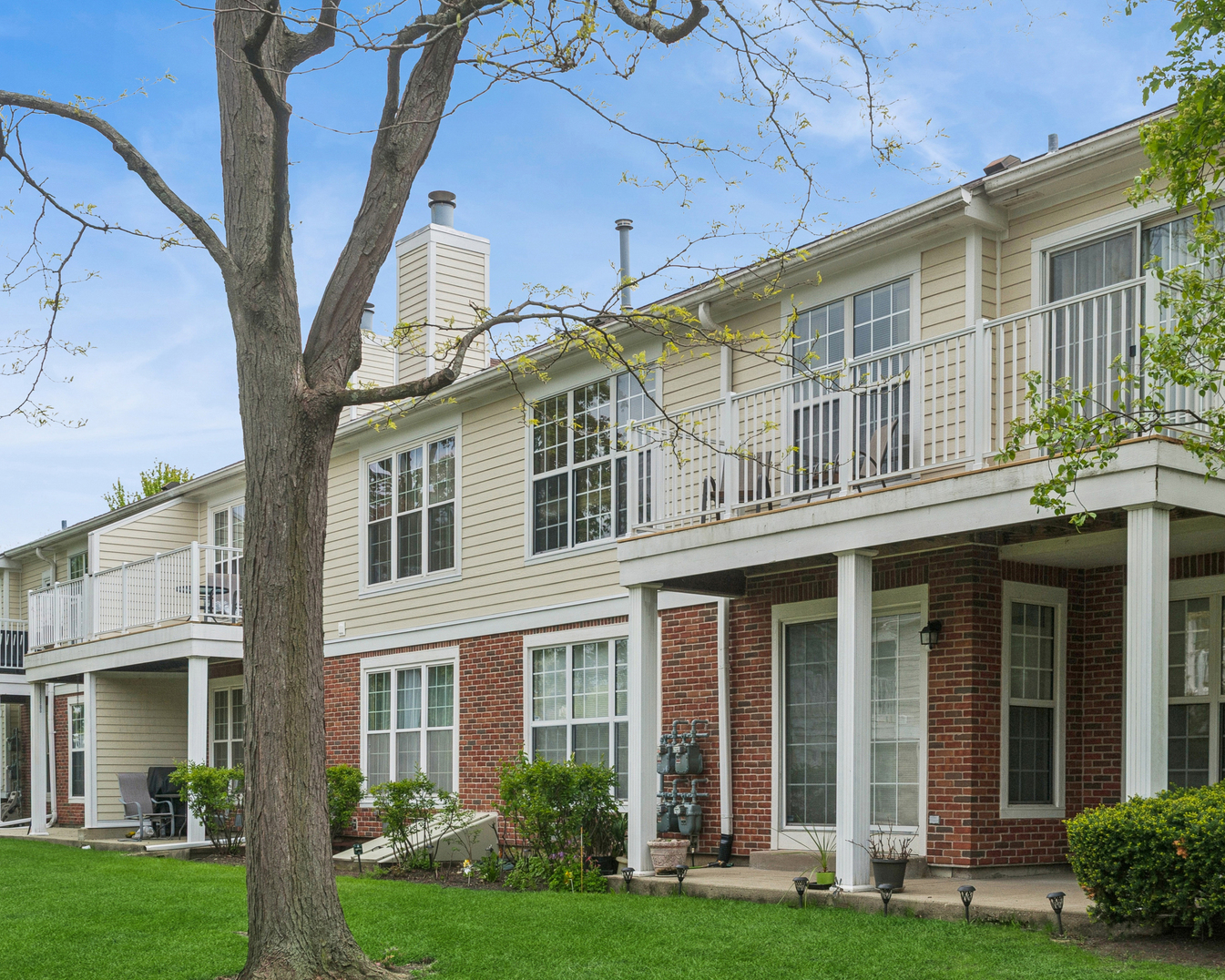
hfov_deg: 42.9
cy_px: 491
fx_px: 1559
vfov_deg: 34.9
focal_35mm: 43
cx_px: 667
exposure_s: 1/1000
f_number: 8
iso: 400
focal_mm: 38
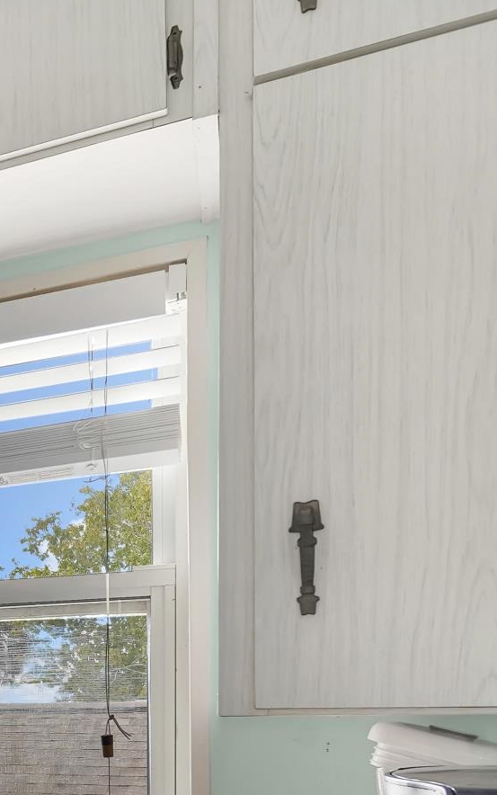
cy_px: 732
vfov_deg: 38.0
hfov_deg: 19.3
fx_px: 1061
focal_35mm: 49
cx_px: -417
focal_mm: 17
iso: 100
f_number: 8
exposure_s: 1/8
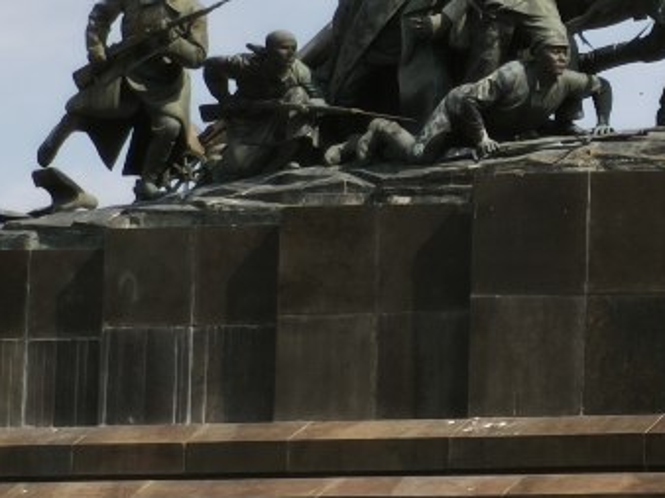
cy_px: 136
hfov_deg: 7.9
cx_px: 1467
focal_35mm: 236
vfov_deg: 6.3
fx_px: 4531
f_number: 1.9
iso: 50
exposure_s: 1/524
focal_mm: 7.1
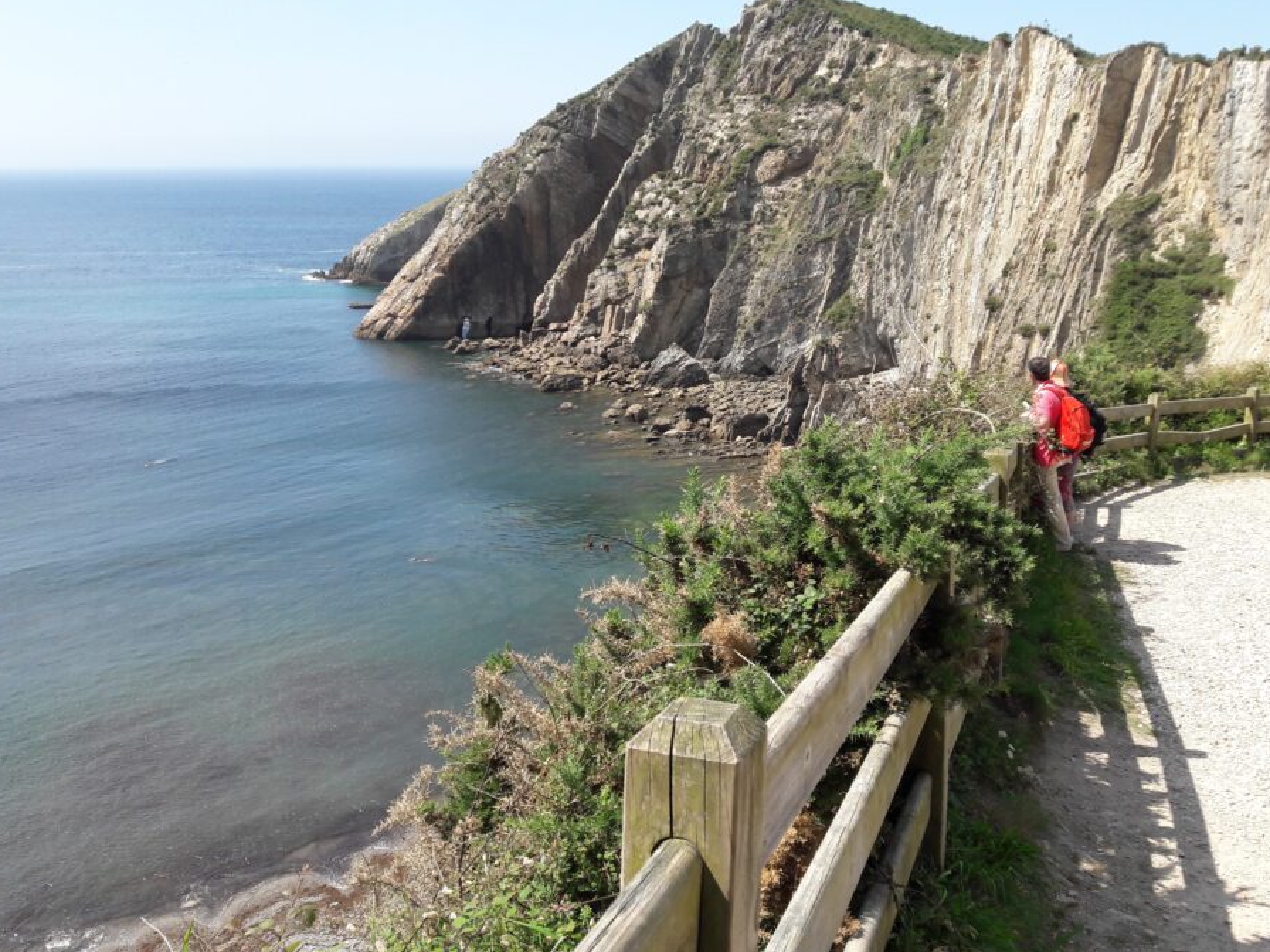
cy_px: 438
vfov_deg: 44.1
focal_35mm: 32
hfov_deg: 56.8
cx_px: 642
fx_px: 1174
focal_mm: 3.7
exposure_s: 1/941
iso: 40
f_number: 1.9
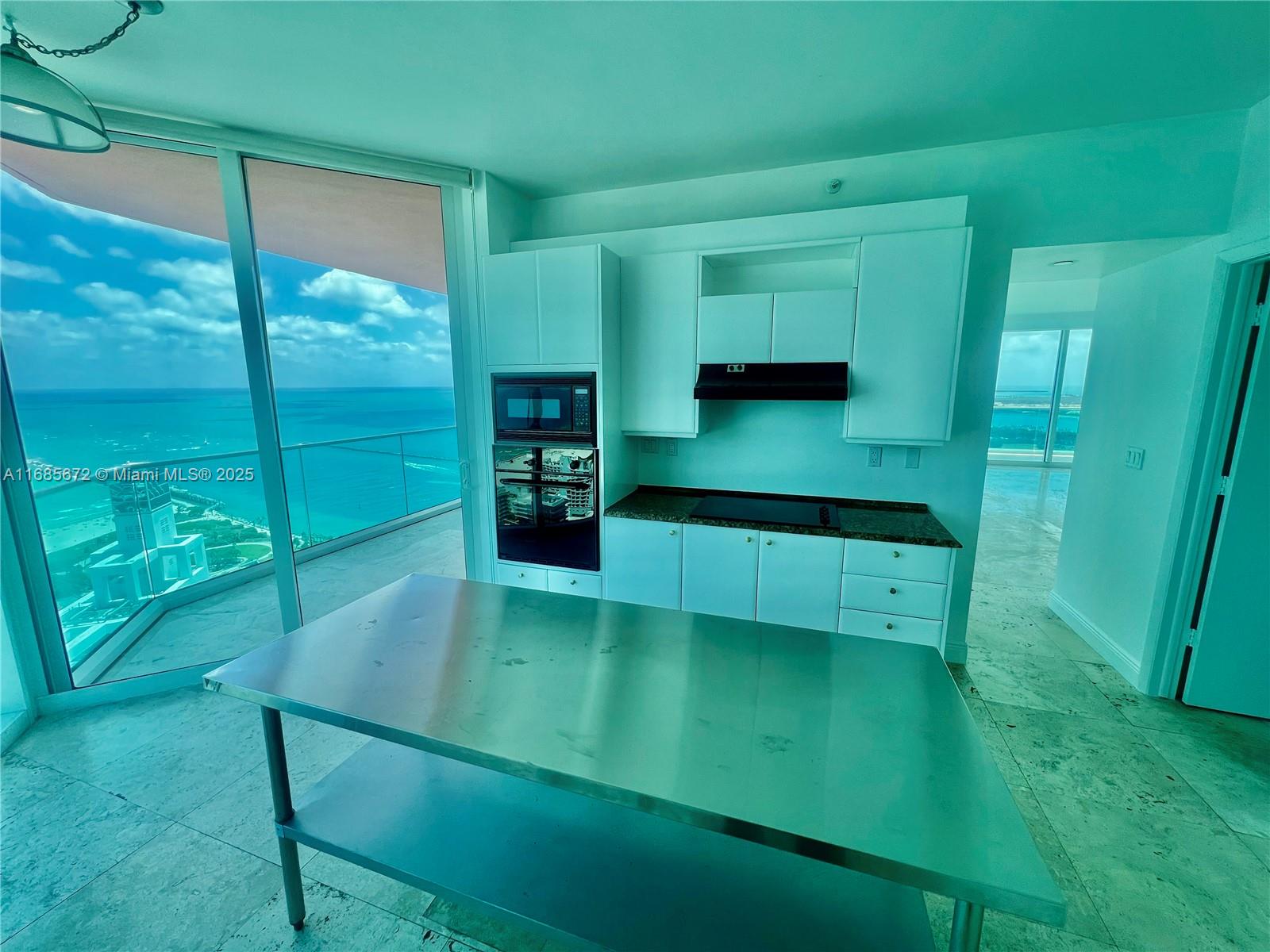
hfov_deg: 106.2
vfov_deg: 89.9
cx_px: 635
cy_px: 476
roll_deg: +0.6
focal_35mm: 13
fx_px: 477
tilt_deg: -10.2
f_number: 1.8
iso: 32
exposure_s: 1/215
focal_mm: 1.57
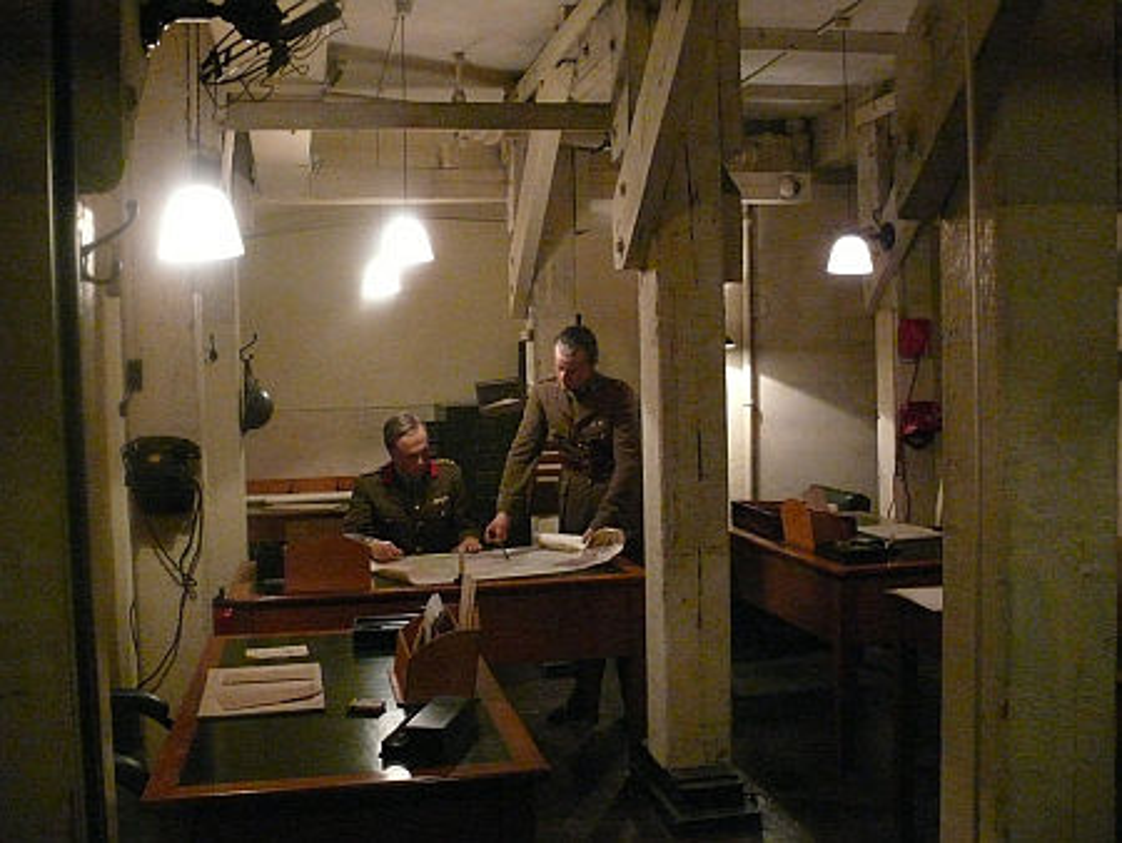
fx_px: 1135
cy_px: 422
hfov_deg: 52.6
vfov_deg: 40.7
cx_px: 561
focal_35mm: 35
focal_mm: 7.4
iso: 800
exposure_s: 1/13
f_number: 2.8
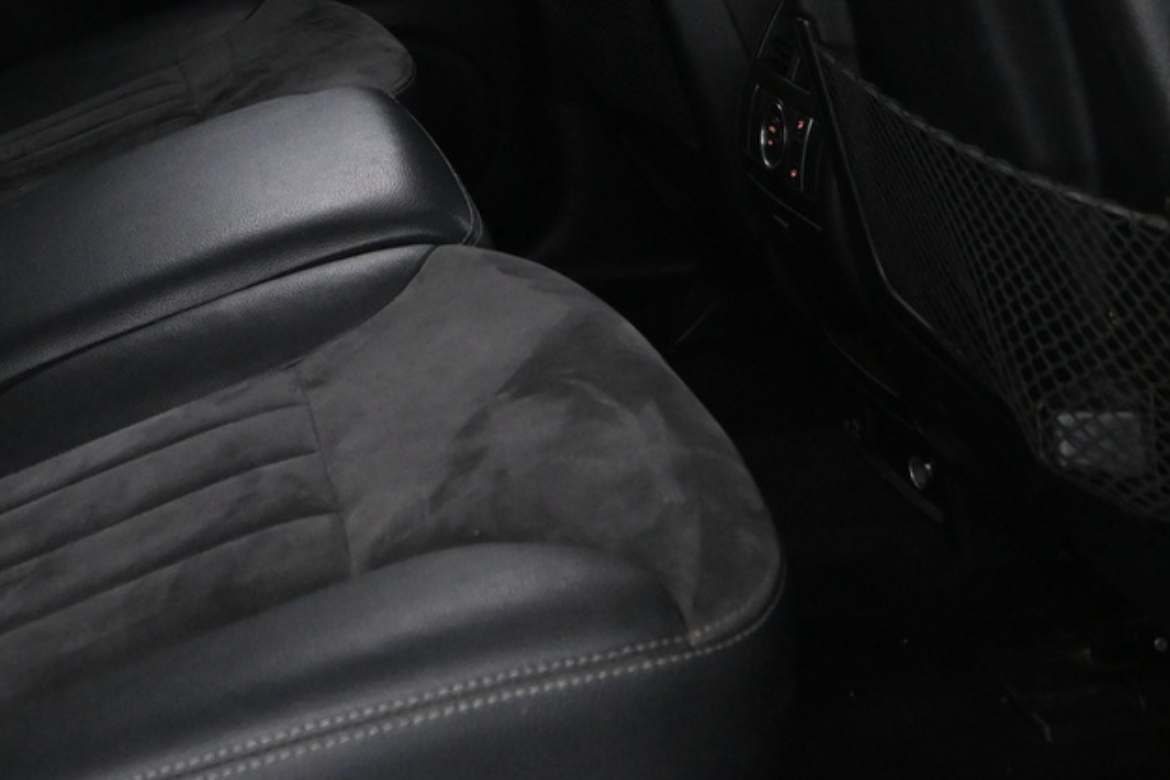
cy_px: -203
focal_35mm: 62
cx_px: 138
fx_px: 2015
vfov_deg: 20.3
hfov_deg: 31.0
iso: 3200
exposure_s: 1/25
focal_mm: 16
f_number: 3.5
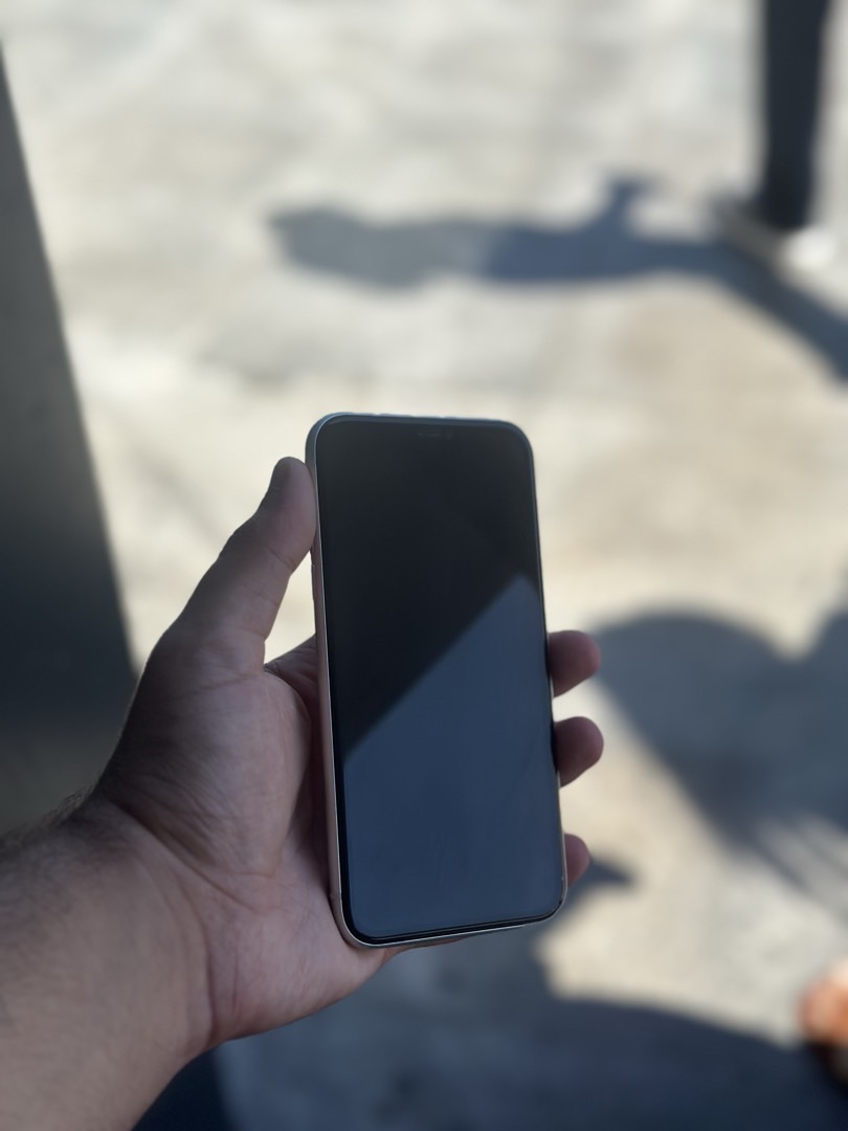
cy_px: 566
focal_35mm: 48
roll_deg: +4.1
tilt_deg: -36.7
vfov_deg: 39.7
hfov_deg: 30.3
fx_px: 1568
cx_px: 424
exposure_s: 1/5000
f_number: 1.78
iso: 100
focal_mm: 6.86
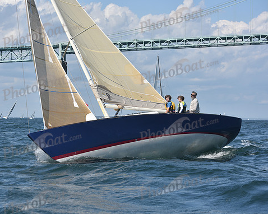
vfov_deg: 15.7
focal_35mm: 98
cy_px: 107
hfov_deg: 19.6
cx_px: 111
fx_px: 777
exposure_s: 1/1000
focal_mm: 86
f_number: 5.6
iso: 250
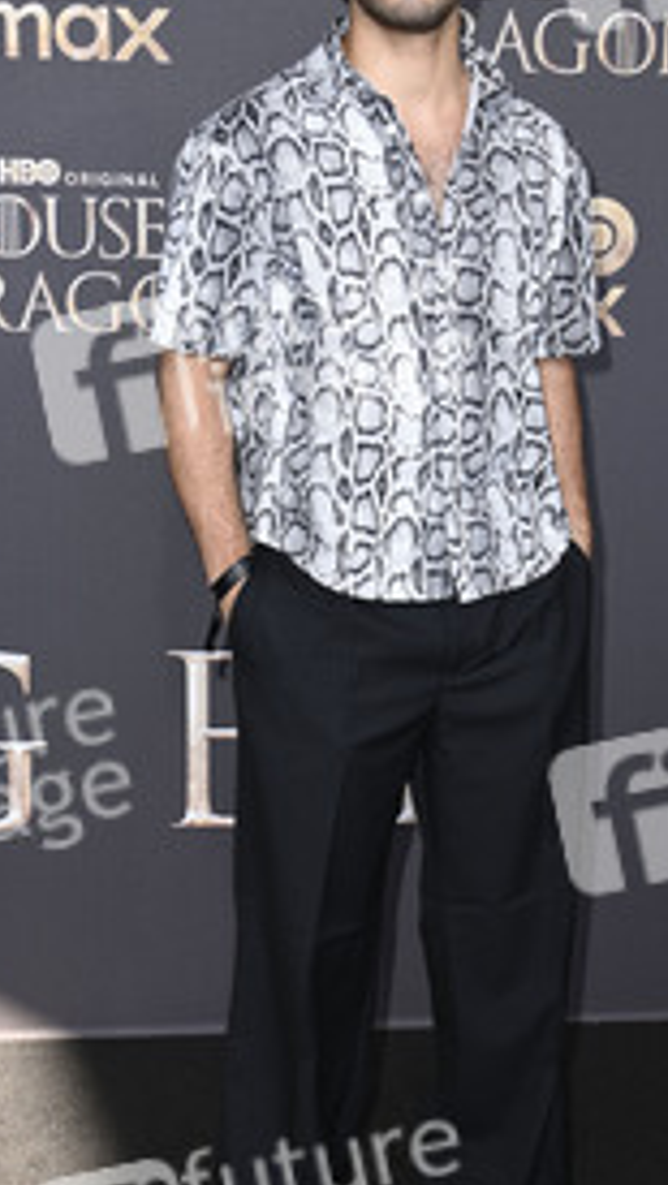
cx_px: 379
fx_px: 2107
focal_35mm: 67
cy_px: 577
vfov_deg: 31.4
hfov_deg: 18.0
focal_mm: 44
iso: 400
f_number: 5.6
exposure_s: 1/250
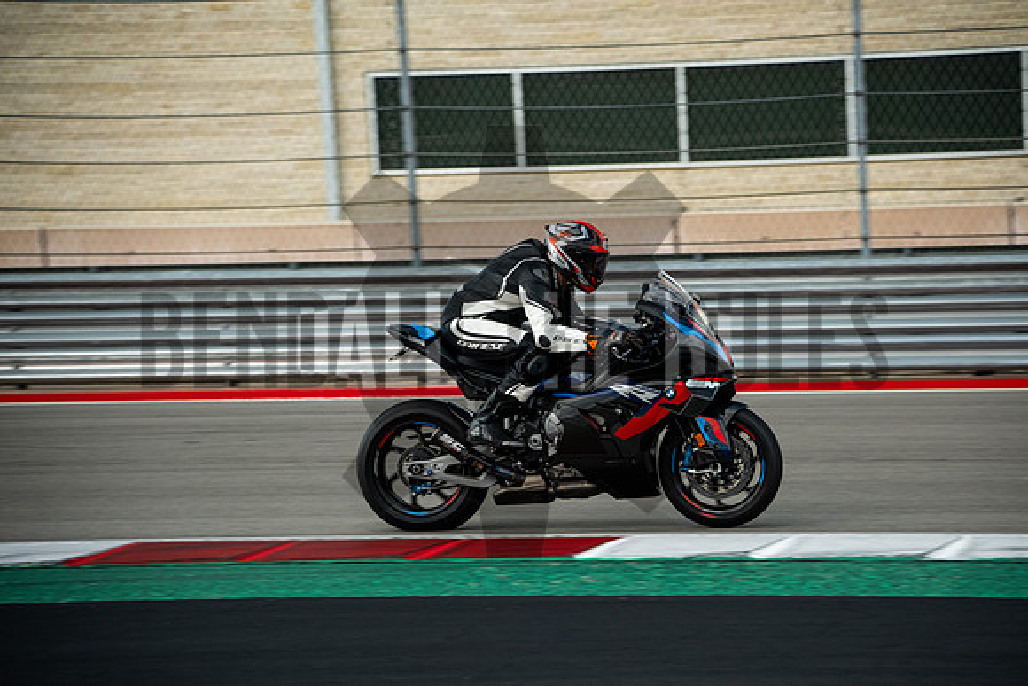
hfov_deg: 13.7
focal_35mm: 150
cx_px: 514
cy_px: 343
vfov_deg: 9.2
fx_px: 4284
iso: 640
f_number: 4.5
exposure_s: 1/1000
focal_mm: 100
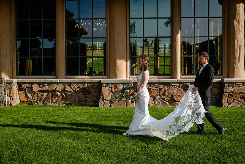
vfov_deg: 33.0
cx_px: 125
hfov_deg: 47.8
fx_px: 276
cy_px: 79
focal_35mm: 41
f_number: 4
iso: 125
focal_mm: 32
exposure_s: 1/1000
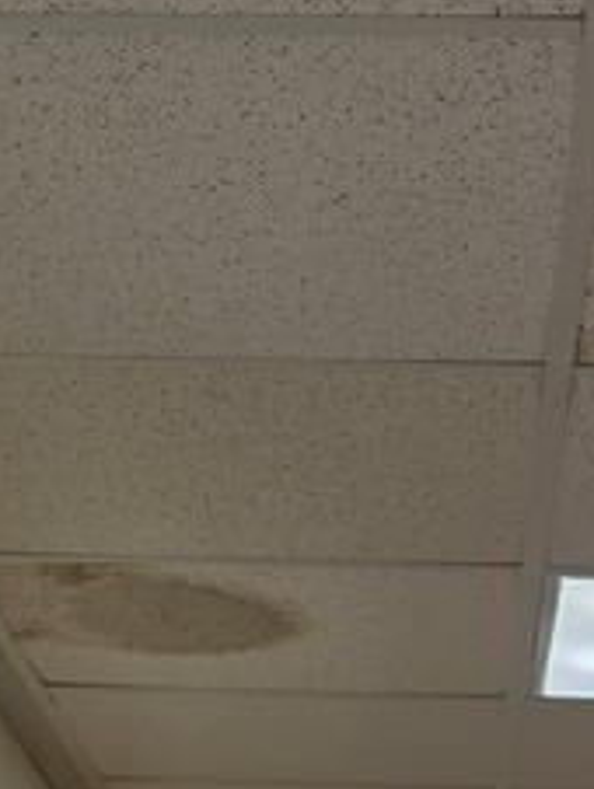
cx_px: 245
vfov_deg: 18.6
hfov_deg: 14.2
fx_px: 2375
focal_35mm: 104
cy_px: 101
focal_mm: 6.5
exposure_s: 1/120
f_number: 1.4
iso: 40
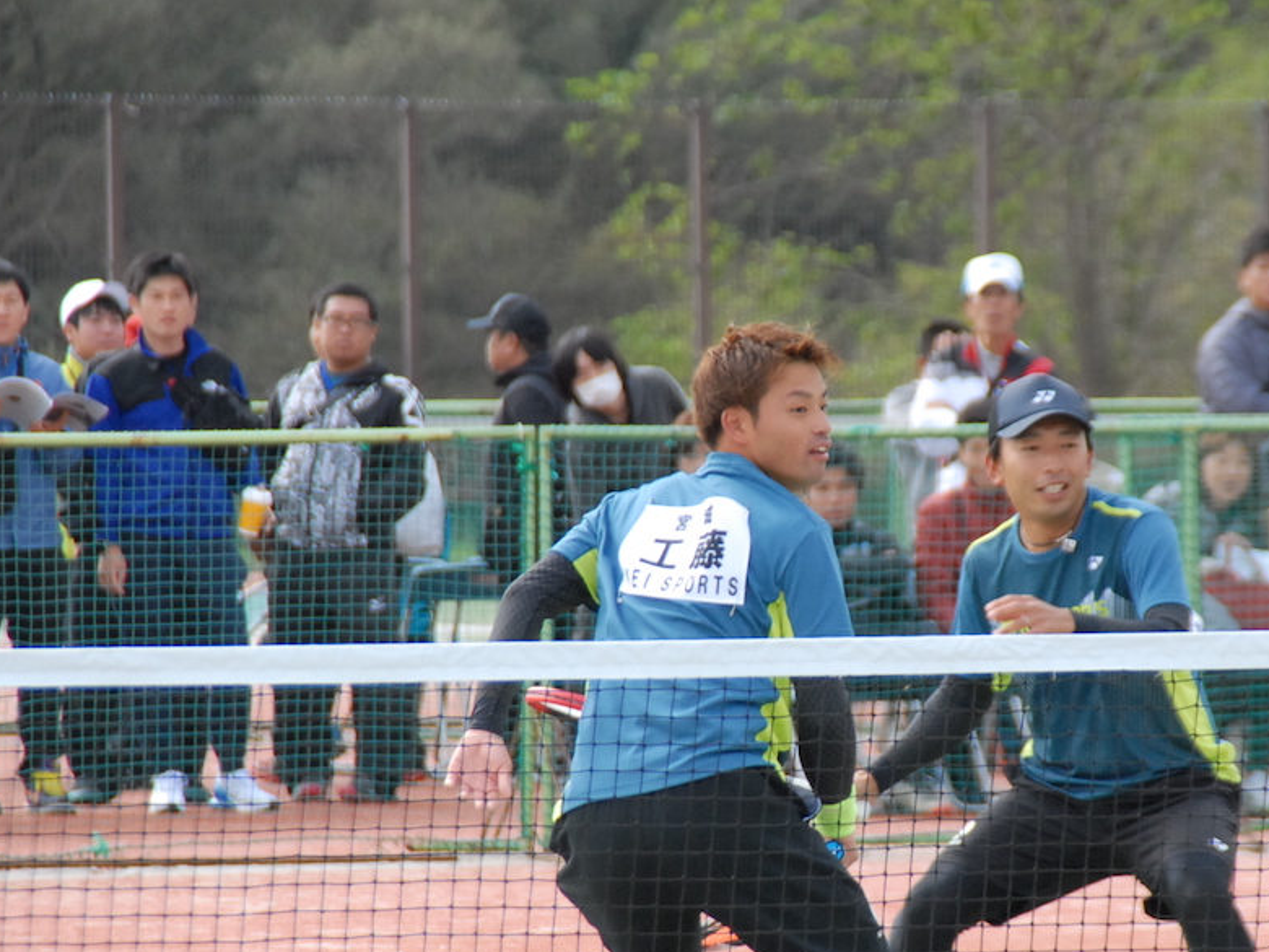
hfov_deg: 4.5
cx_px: 864
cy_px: 600
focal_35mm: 444
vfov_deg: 3.3
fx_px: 16277
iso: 900
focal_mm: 200
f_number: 6.3
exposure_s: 1/1000
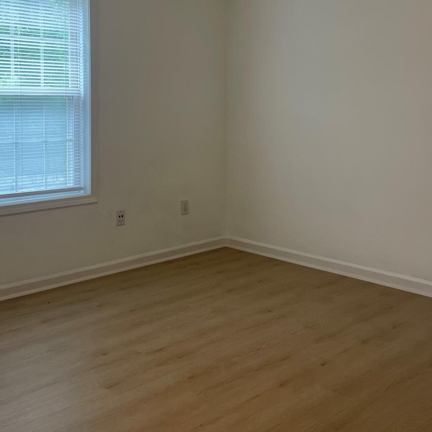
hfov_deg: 40.9
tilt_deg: -0.5
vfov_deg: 40.0
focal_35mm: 41
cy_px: 117
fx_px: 579
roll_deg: +0.7
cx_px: 235
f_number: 1.6
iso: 80
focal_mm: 4.2
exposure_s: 1/60
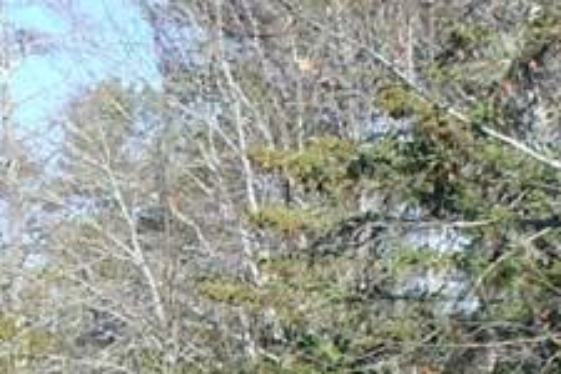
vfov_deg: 7.6
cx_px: -217
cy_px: 658
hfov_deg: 11.4
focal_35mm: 175
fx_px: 2727
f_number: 5.6
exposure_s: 1/125
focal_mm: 6.1
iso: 80
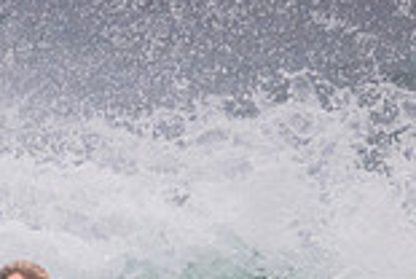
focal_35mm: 2987
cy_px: 487
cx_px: -40
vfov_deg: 0.5
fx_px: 34582
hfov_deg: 0.7
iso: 2800
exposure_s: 1/1600
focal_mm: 800
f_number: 11
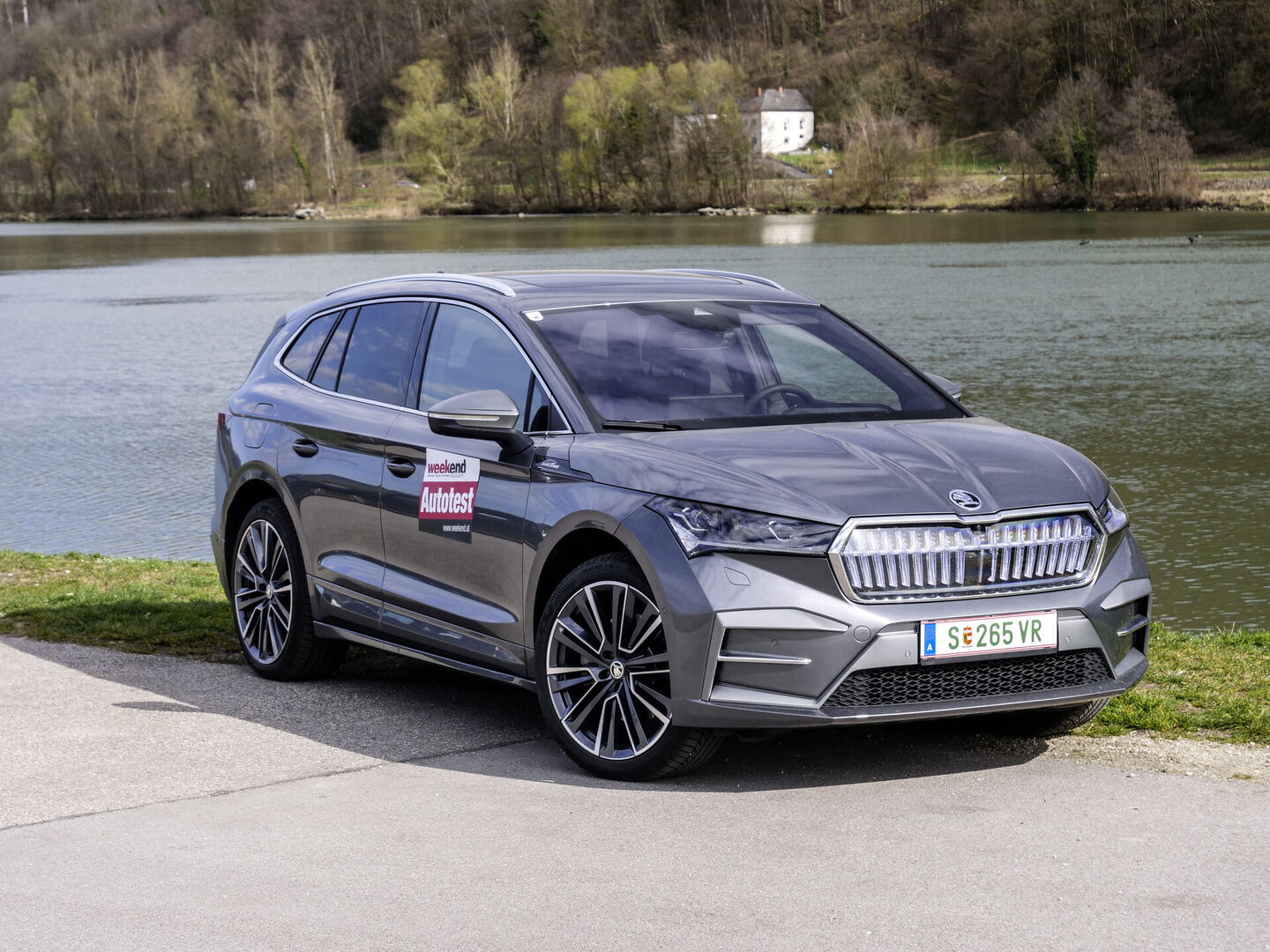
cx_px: 635
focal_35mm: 88
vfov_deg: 16.8
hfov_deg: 22.3
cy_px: 476
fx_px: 3229
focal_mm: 44
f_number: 5.6
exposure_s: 1/320
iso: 200
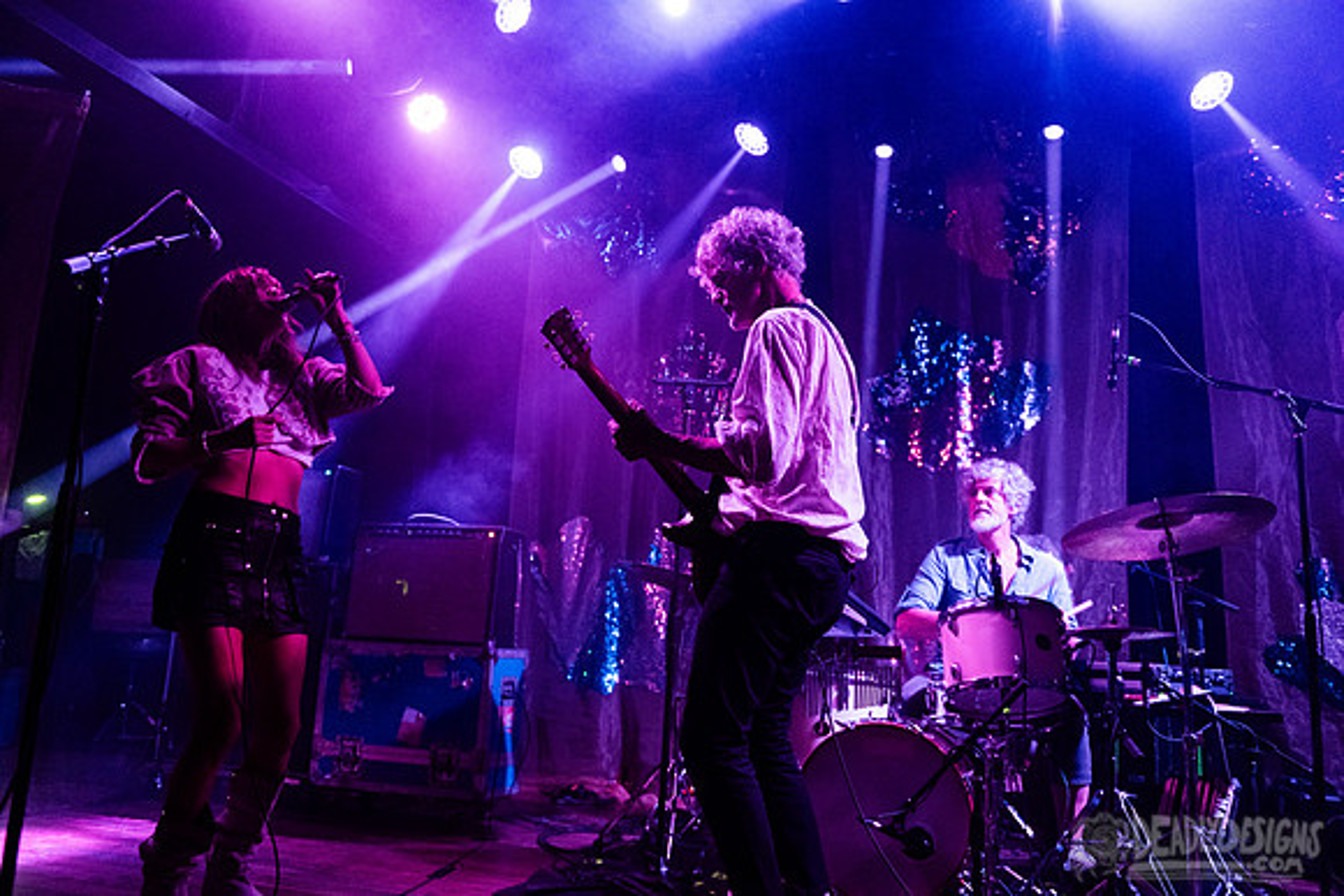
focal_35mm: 31
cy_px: 448
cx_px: 672
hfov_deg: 60.3
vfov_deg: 42.3
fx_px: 1158
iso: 3200
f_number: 3.2
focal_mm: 31
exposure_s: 1/125
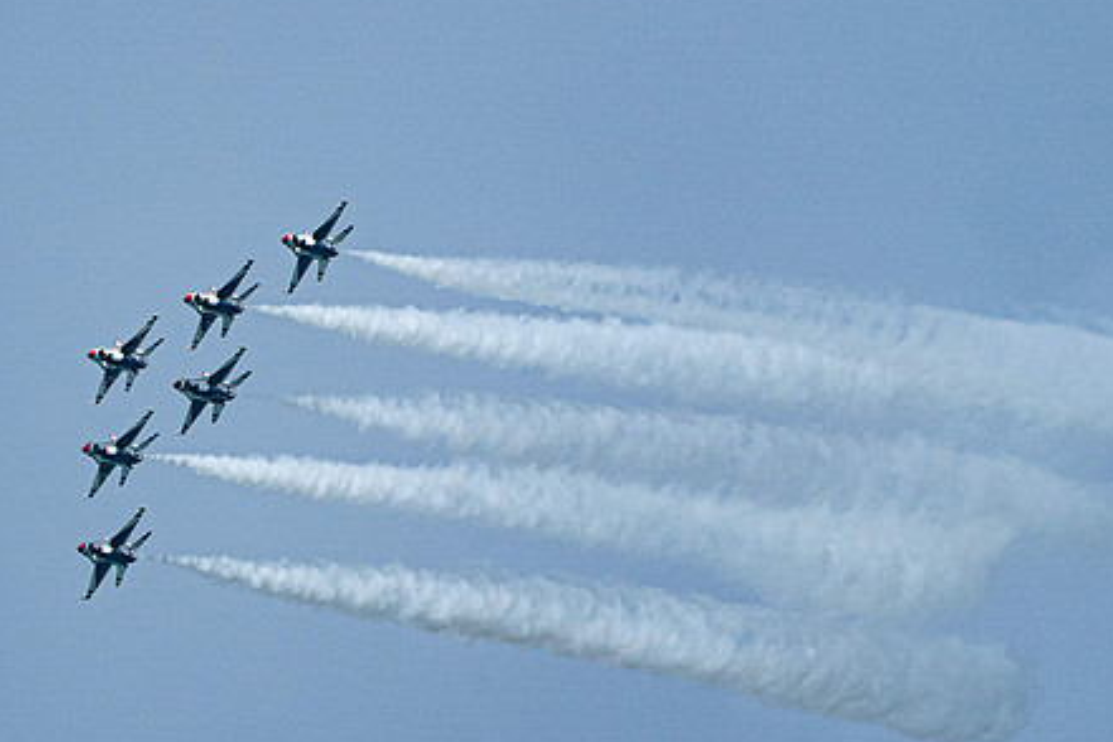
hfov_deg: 2.3
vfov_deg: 1.6
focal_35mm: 880
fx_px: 27205
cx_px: 485
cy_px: 463
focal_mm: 400
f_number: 10
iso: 640
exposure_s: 1/2000
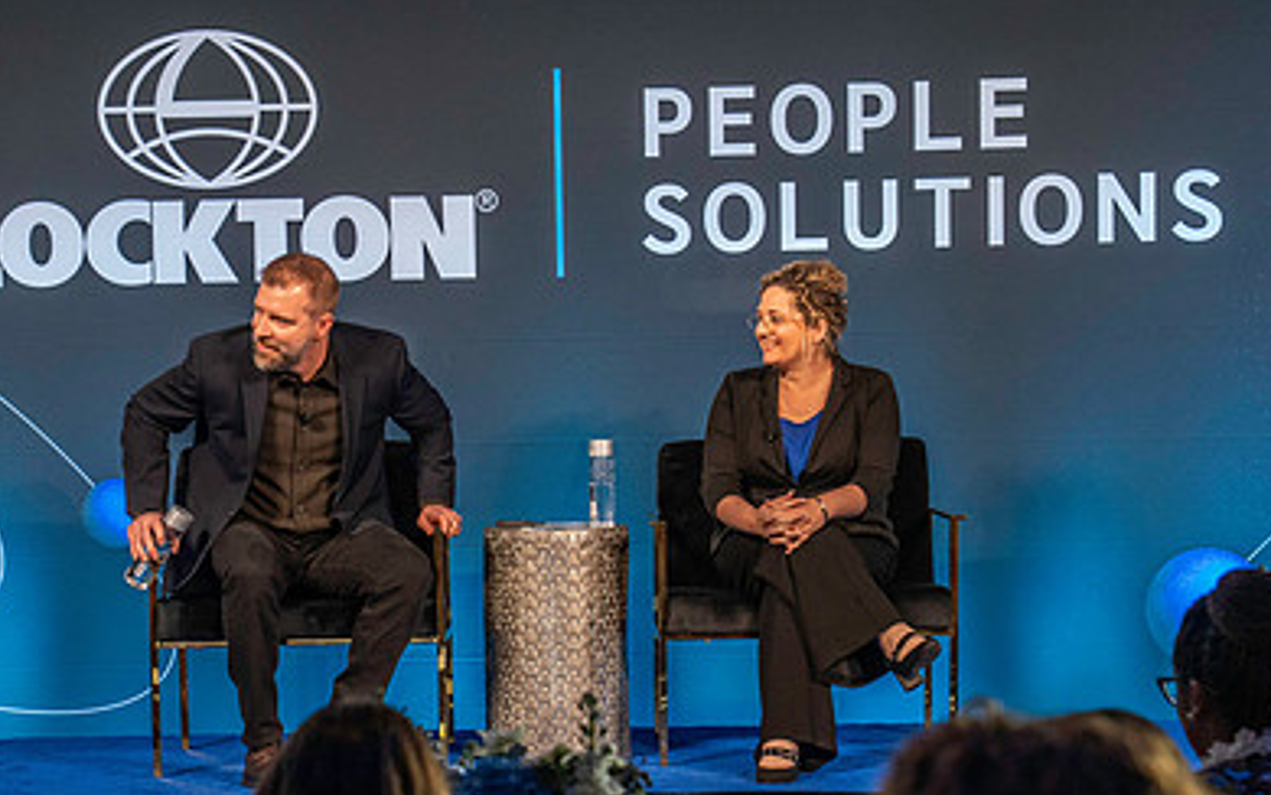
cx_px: 463
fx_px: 3673
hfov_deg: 19.6
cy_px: 591
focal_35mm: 106
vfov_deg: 12.3
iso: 4000
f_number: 4.5
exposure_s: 1/200
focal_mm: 70
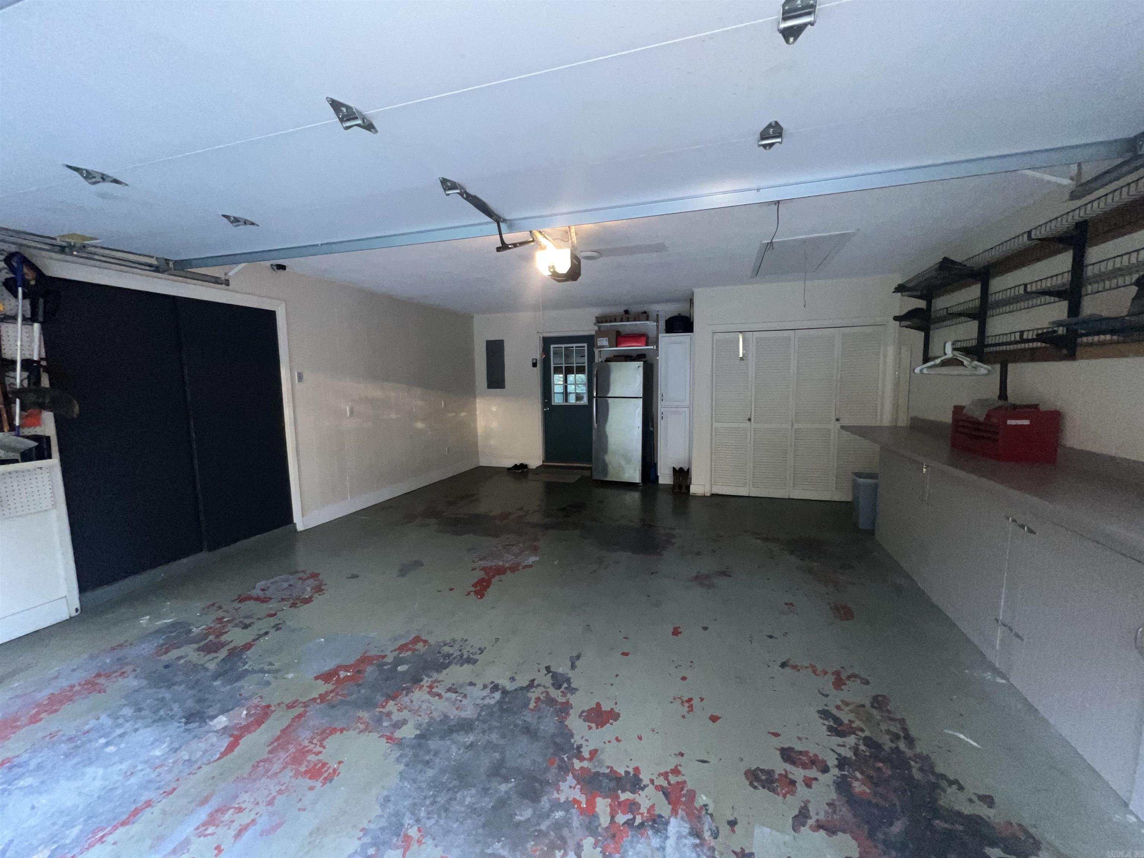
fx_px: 430
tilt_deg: -7.1
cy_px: 429
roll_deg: +0.9
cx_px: 572
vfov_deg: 89.9
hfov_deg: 106.2
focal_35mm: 13
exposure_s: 1/60
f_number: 1.8
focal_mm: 1.57
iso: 200
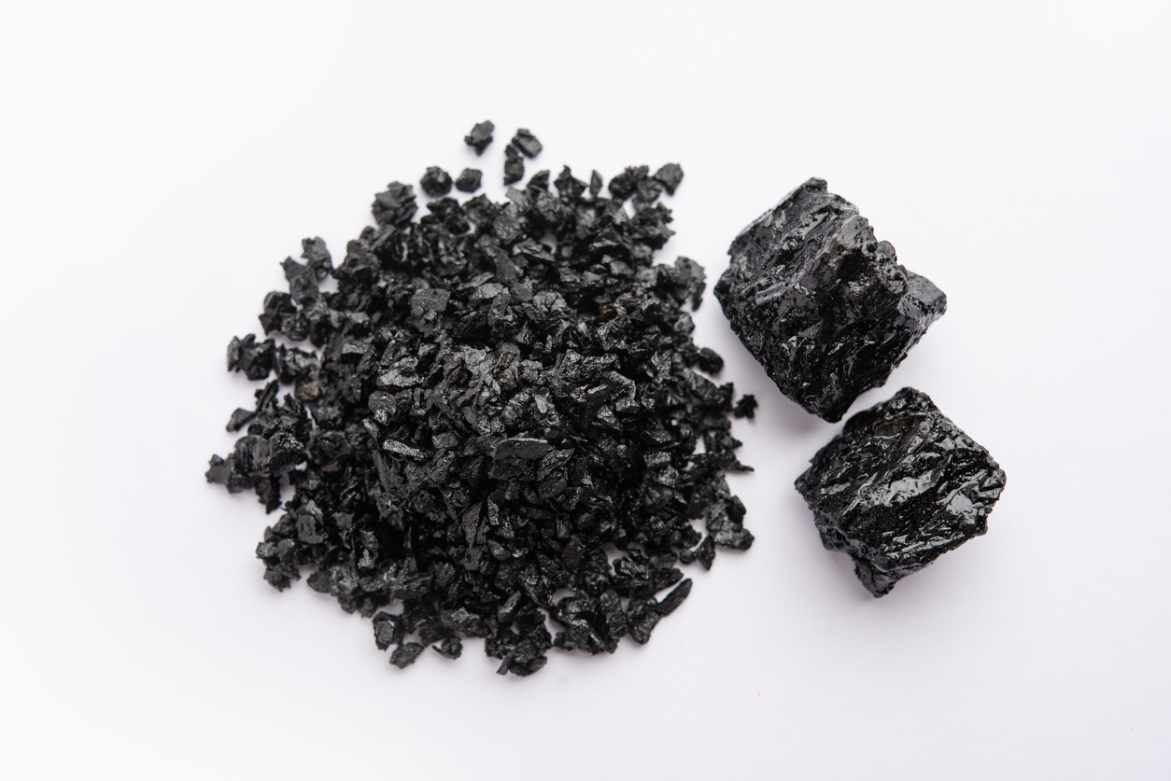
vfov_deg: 22.6
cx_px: 586
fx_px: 1952
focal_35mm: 60
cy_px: 390
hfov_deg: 33.4
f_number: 8
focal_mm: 60
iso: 100
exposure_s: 1/125
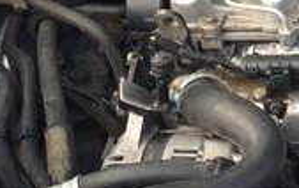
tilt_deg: -42.1
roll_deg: +3.5
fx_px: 979
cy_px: -1
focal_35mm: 120
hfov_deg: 16.1
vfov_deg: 10.8
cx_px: 433
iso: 32
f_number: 2.2
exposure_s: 1/186
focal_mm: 4.15
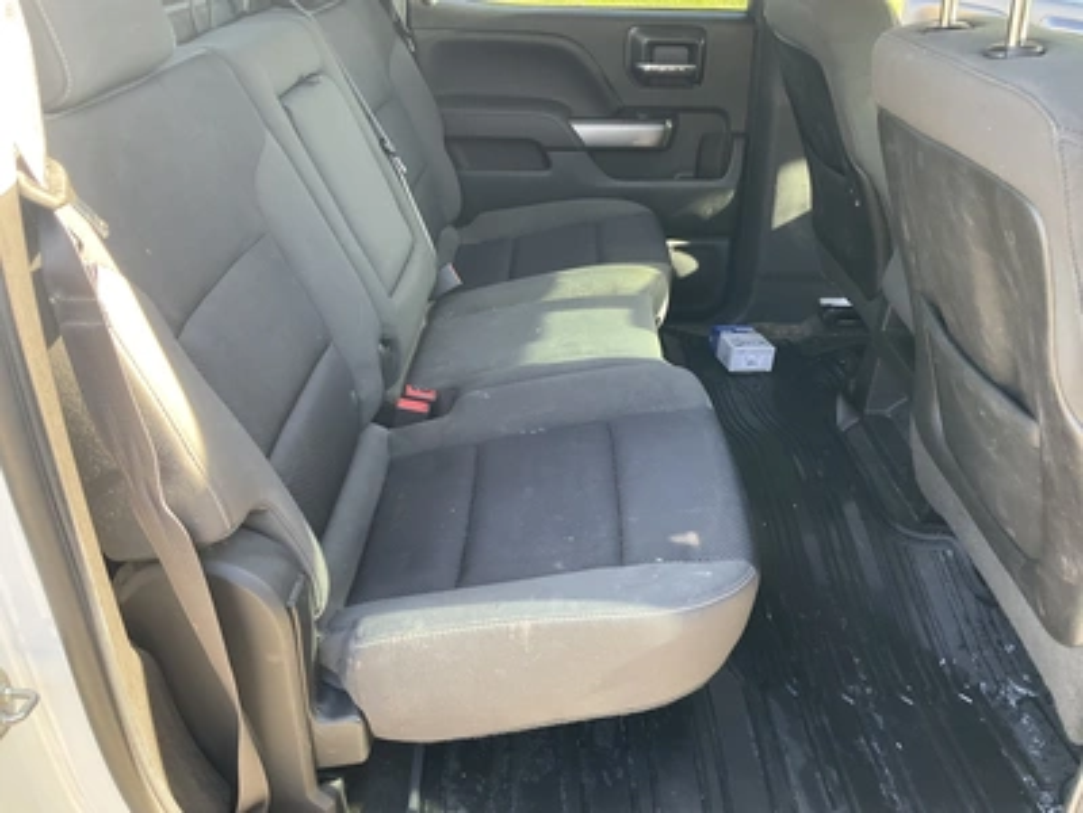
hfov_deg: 61.7
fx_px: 907
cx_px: 542
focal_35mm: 29
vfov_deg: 48.2
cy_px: 406
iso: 64
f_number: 1.8
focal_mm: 3
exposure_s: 1/73
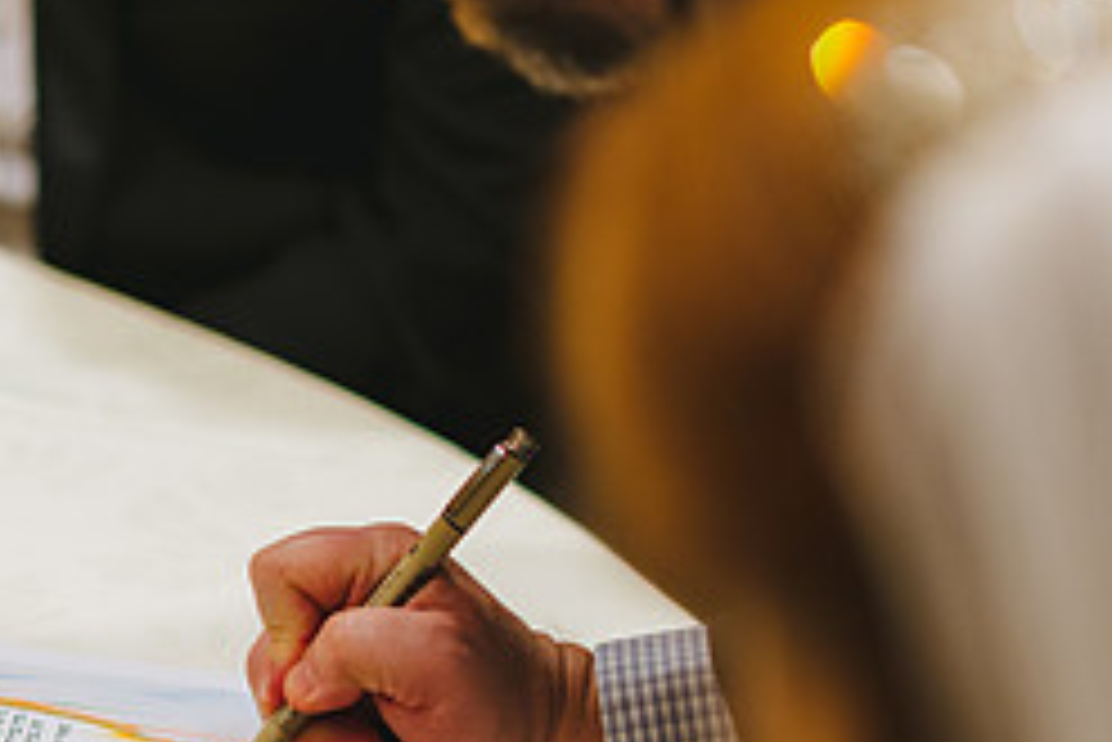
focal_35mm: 200
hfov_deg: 10.2
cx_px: 117
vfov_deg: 6.8
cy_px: 776
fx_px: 6181
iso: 800
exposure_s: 1/200
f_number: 2.2
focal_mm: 85
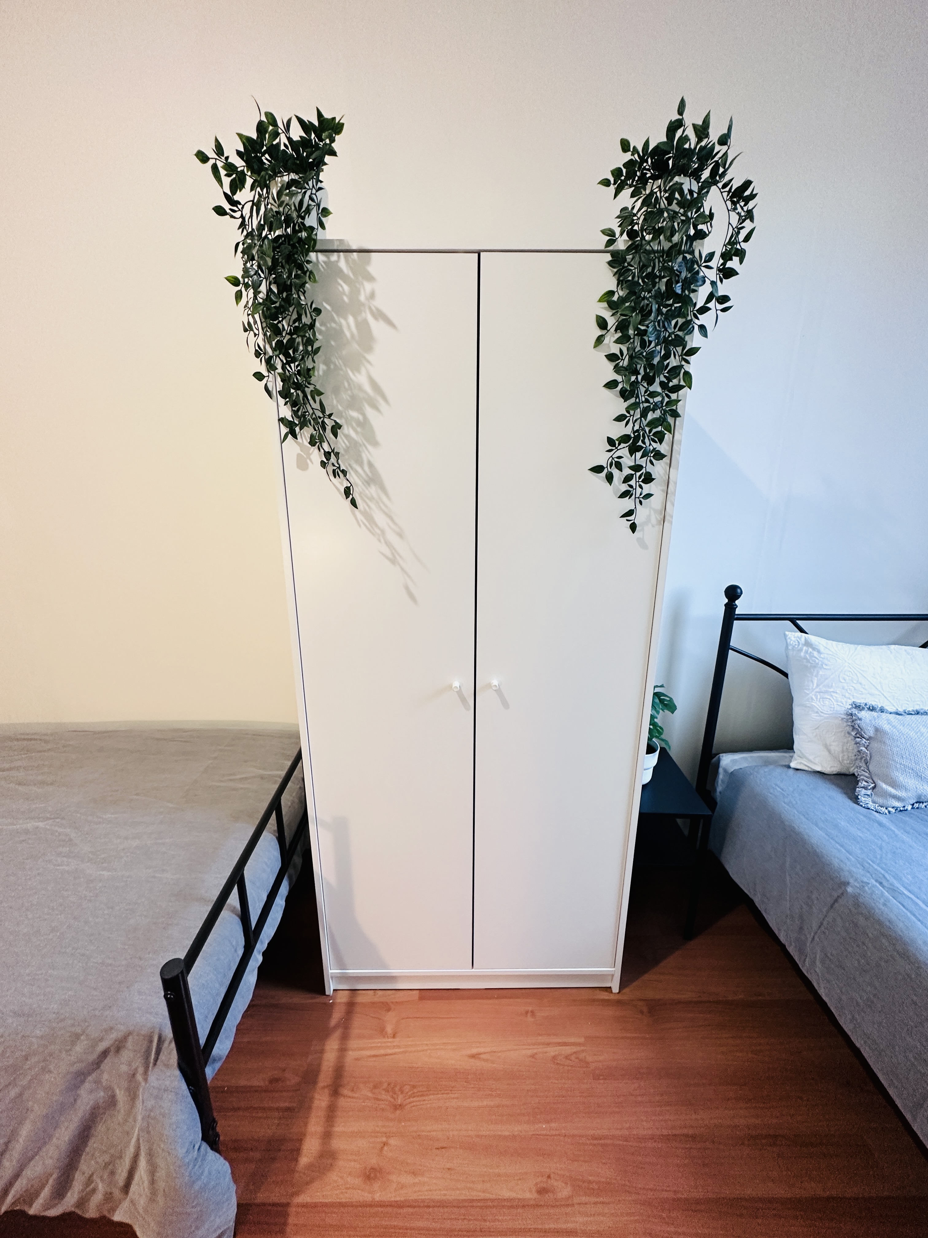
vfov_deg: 102.1
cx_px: 464
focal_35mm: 14
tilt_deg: -16.3
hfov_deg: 85.7
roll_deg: +0.9
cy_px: 619
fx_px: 500
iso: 250
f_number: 2.2
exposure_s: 1/50
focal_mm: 2.22
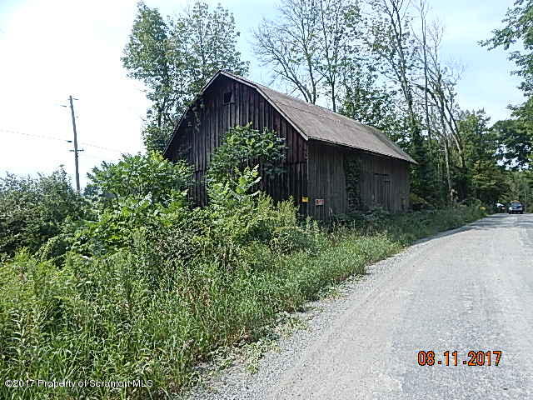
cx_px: 266
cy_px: 200
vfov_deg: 61.1
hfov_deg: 76.4
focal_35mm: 22
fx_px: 339
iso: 125
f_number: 3
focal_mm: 4
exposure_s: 1/1000
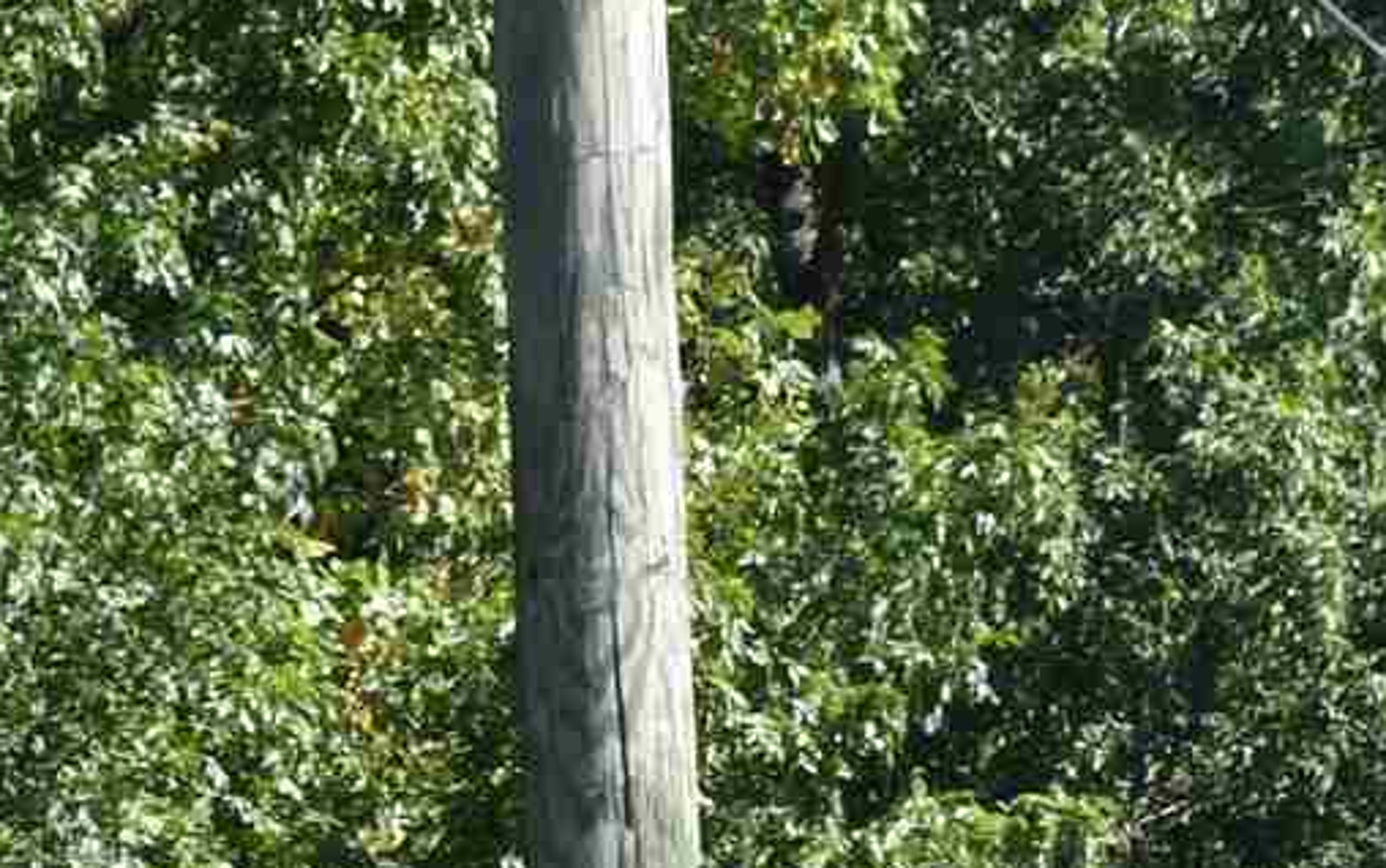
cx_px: 363
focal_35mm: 231
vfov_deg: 5.6
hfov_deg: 9.1
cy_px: 1518
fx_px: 8732
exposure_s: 1/200
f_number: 7.1
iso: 100
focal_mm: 25
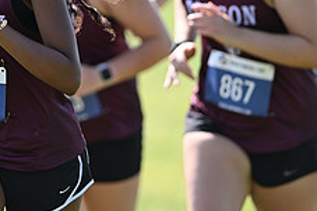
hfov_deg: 2.7
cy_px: 73
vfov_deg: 1.8
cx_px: 67
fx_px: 6749
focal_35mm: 767
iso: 250
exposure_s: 1/1600
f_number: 2.8
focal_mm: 300
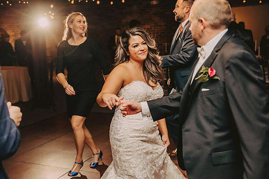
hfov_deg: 39.6
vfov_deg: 27.0
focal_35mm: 50
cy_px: 90
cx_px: 134
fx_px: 374
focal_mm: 50
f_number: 3.2
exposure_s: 1/200
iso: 2000
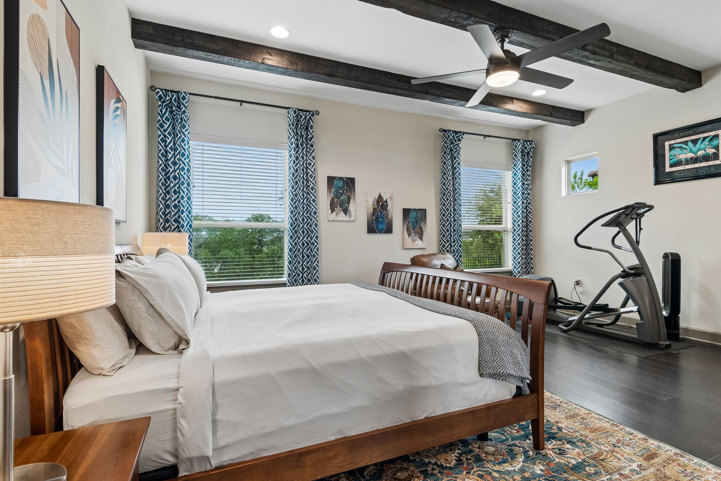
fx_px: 340
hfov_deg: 93.3
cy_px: 240
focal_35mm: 17
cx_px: 360
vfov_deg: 70.4
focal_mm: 11.5
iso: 320
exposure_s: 1/20
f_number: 8
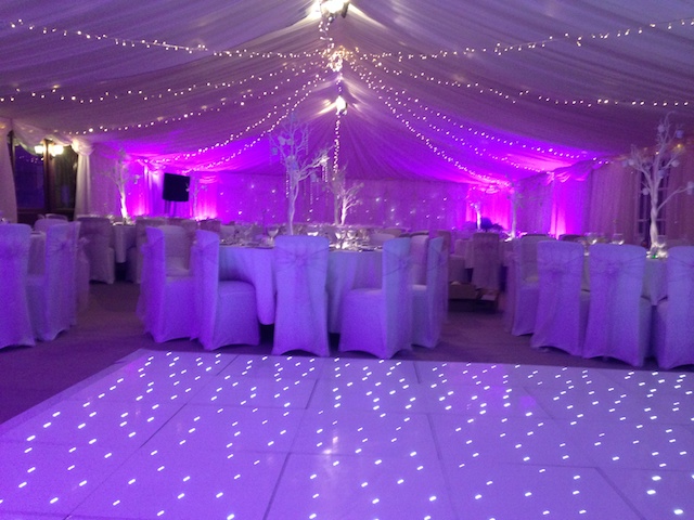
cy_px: 260
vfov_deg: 42.9
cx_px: 347
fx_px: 662
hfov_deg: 55.4
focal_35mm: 33
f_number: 2.4
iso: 250
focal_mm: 4.12
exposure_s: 1/20
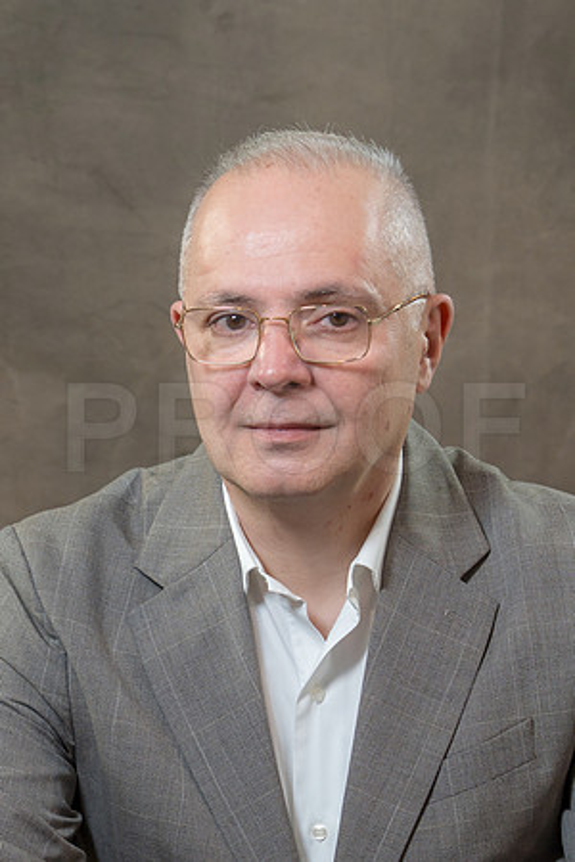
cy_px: 588
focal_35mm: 170
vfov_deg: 12.1
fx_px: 4068
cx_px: 179
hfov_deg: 8.1
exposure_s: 1/100
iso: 250
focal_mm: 76
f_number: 4.5
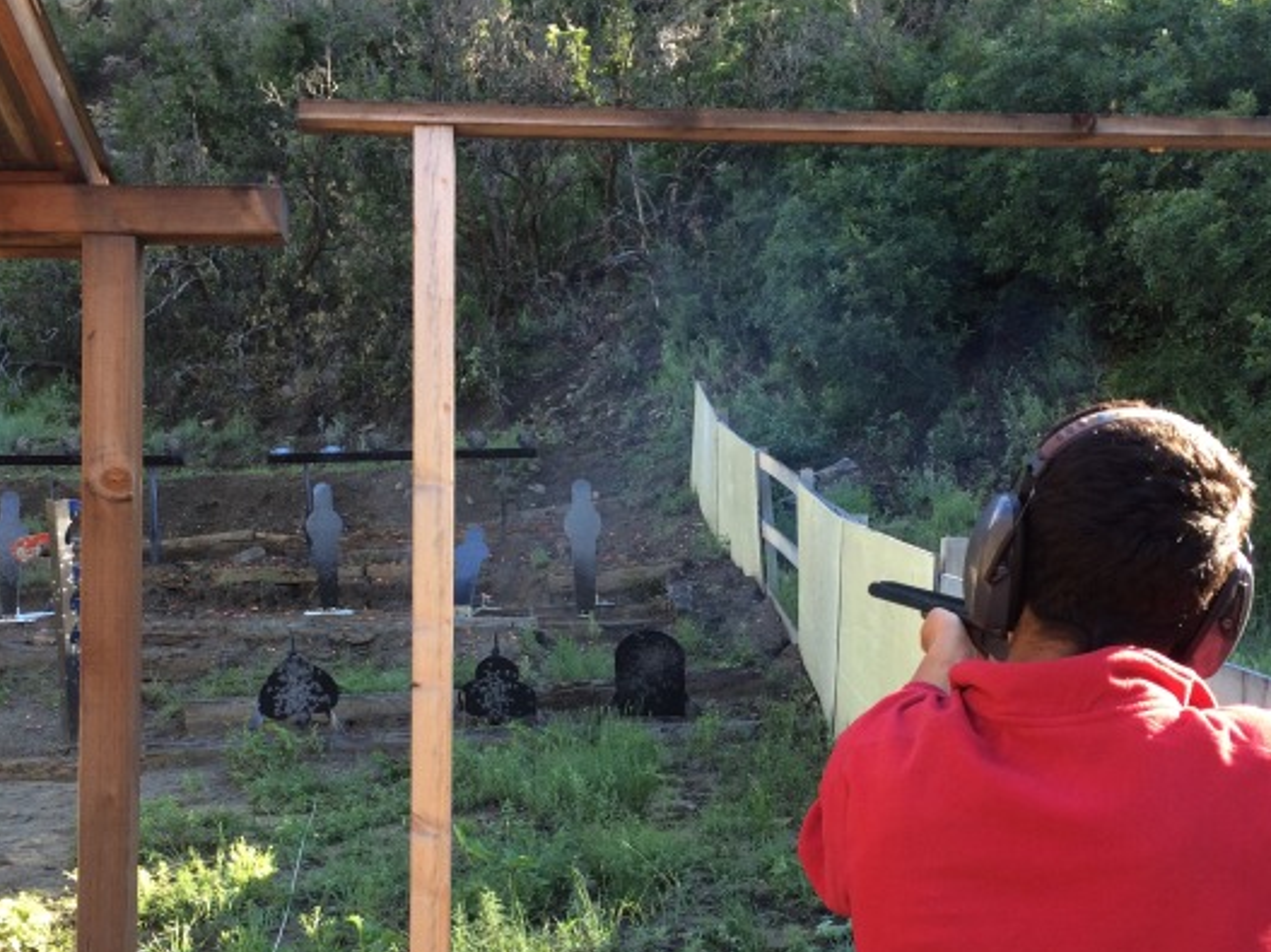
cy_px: 590
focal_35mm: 44
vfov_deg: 32.7
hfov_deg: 43.0
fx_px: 1615
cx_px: 634
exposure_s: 1/120
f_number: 2.2
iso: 50
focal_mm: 4.15
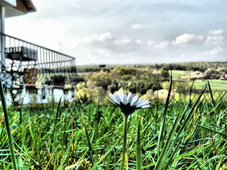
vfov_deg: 39.7
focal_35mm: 36
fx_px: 236
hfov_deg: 51.3
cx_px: 114
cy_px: 85
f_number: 8
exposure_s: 1/100
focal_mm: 6
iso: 100
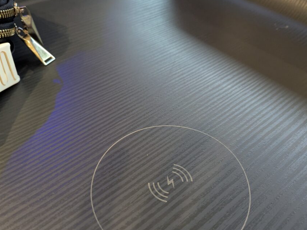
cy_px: 137
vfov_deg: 47.9
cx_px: 161
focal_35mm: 29
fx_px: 257
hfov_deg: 61.7
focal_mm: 6.81
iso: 1689
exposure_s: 1/50
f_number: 1.85
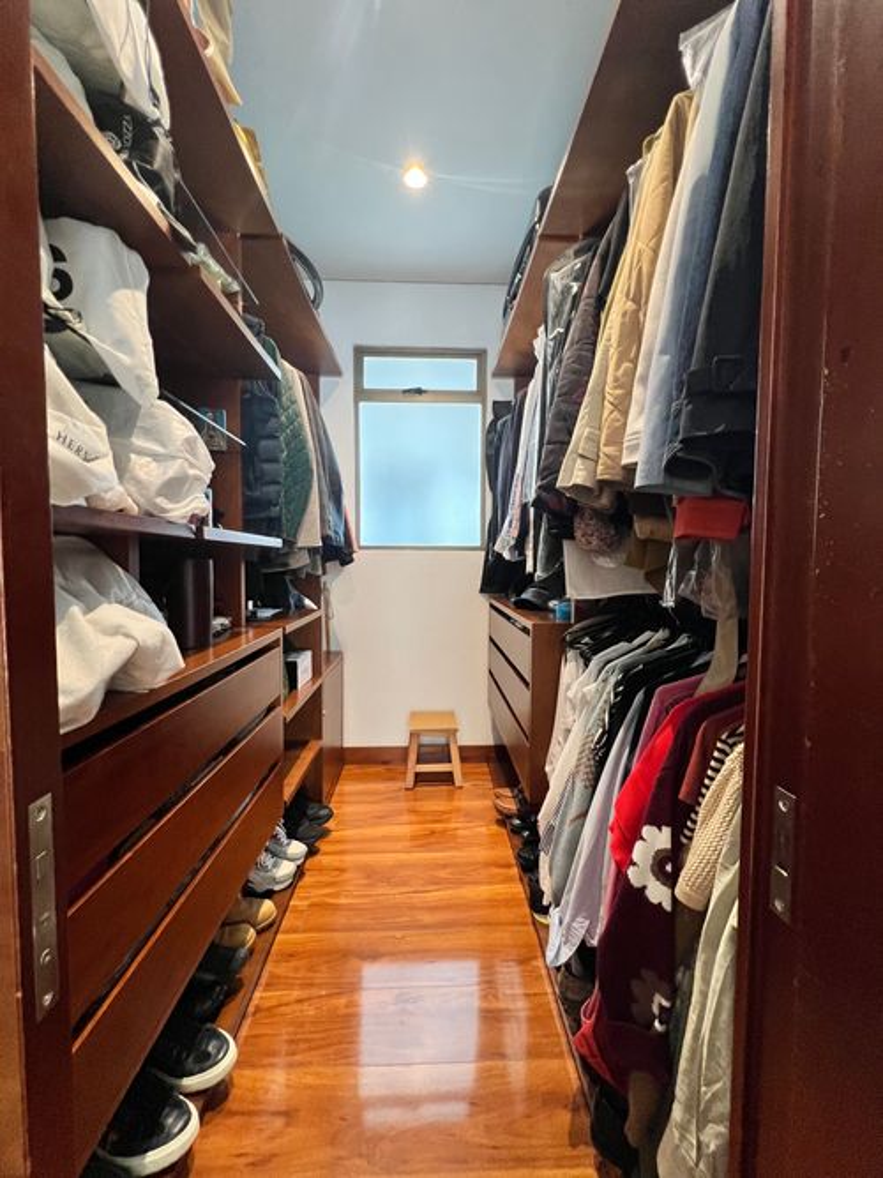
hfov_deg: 89.9
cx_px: 442
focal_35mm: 13
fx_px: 442
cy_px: 589
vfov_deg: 106.2
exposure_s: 1/83
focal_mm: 1.57
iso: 250
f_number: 1.8
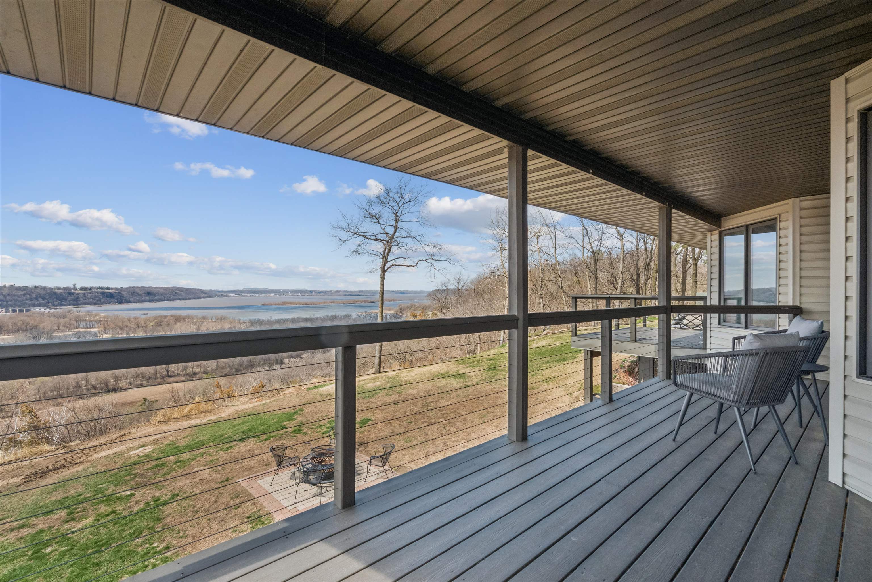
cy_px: 291
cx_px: 436
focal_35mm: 16
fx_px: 388
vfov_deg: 73.7
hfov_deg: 96.7
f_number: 13
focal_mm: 16
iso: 800
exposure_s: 1/400
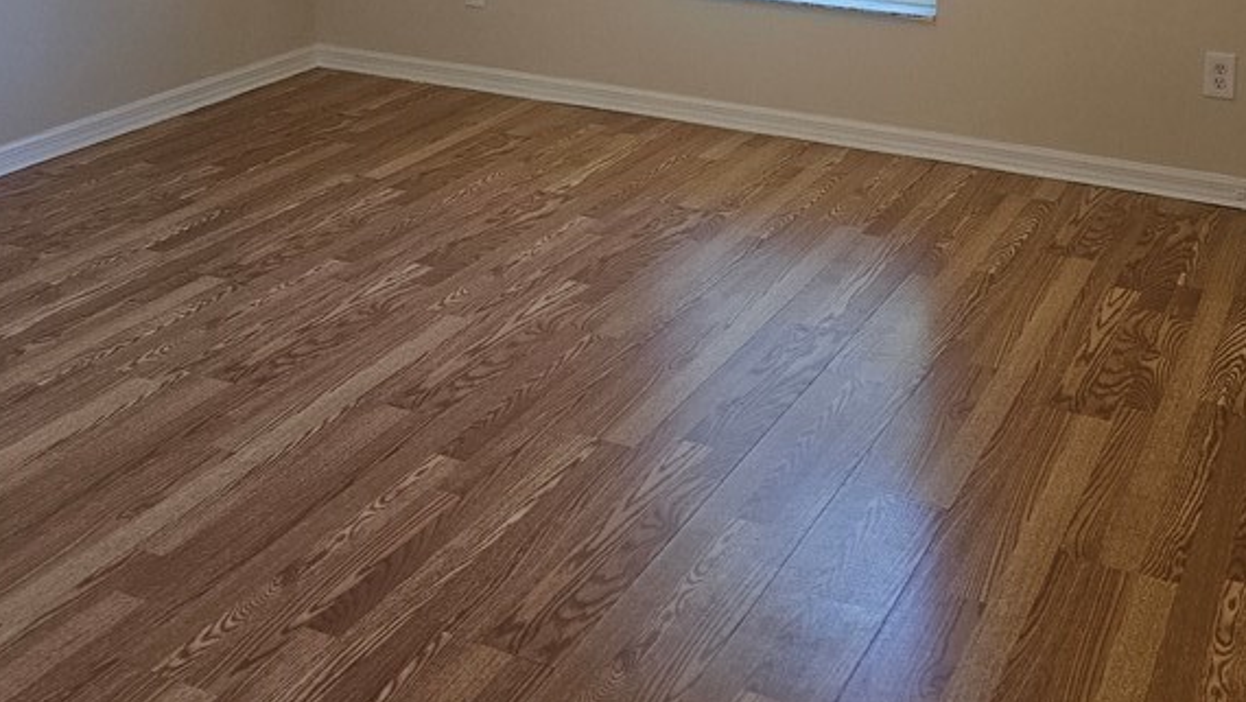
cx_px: 743
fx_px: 1487
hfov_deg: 45.2
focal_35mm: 45
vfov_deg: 24.4
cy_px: -109
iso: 200
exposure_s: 1/120
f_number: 1.8
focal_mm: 5.4
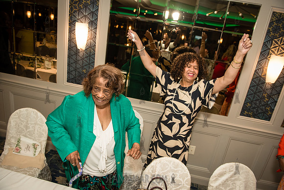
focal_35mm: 24
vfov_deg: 53.2
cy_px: 95
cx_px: 142
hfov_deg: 73.7
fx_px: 189
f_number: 3.5
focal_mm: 24
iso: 1600
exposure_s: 1/160
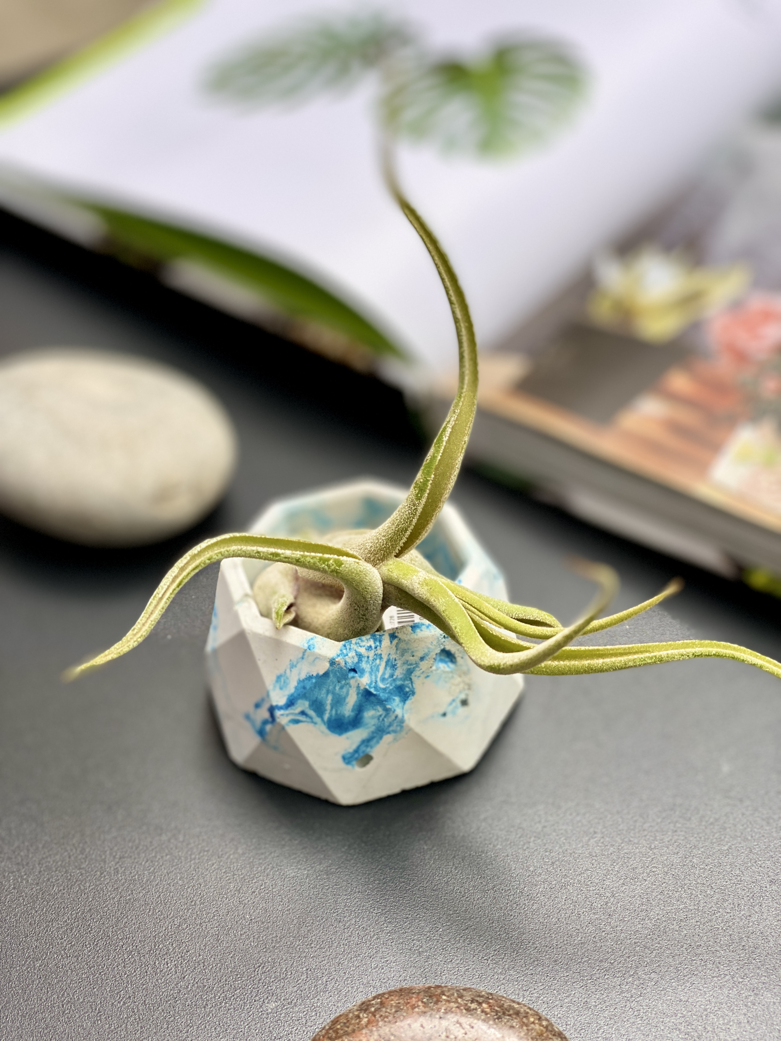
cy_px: 520
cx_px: 390
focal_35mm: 52
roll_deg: +2.1
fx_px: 1564
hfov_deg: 28.0
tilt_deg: -40.6
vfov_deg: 36.8
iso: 64
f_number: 2
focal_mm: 6
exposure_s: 1/122
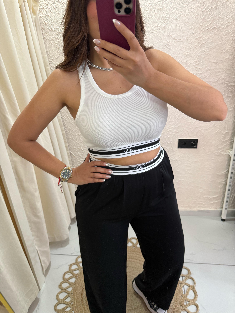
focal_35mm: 24
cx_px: 118
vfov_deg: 71.6
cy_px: 156
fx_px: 217
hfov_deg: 56.8
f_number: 1.78
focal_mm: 6.76
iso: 200
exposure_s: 1/62
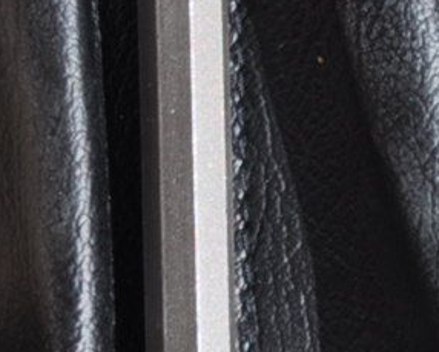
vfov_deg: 5.1
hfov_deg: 6.3
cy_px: -400
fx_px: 3834
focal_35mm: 295
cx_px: 924
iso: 200
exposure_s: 1/160
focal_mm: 28
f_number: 13
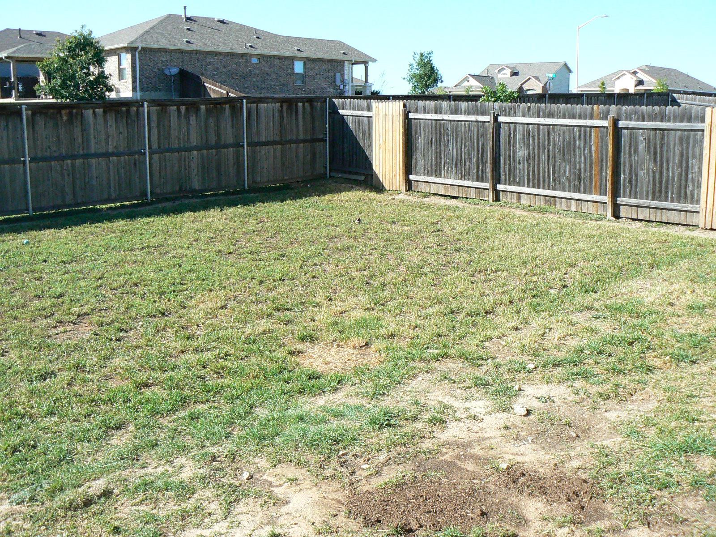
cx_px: 358
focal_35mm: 36
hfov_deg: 51.4
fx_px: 745
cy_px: 268
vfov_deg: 39.7
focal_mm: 6
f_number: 3.6
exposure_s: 1/1000
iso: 200
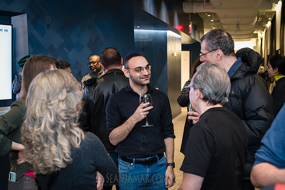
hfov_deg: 39.6
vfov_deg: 26.9
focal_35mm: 50
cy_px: 85
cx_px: 142
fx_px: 396
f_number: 4
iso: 6400
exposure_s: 1/200
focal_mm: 45
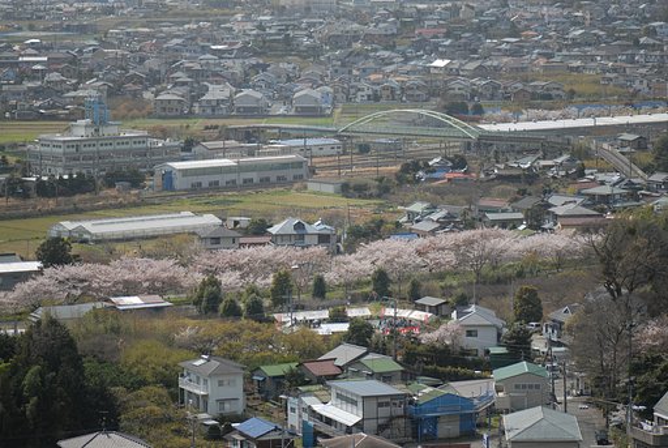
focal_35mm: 158
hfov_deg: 13.0
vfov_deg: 8.7
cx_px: 334
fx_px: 2927
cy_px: 224
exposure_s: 1/1500
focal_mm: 105
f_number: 2.8
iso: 100
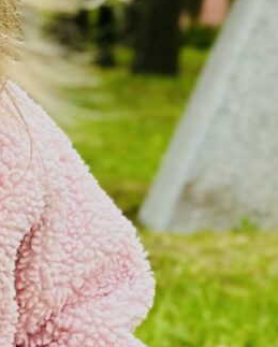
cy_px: 520
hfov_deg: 4.2
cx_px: -130
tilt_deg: -6.4
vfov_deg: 5.2
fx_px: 3810
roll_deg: -2.5
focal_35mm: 371
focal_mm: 6.86
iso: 80
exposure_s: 1/1120
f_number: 1.78
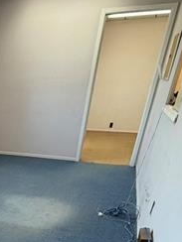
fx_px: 308
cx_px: -38
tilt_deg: -31.1
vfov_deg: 36.8
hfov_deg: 28.5
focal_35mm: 44
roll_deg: +0.7
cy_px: 261
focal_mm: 2.22
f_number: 2.2
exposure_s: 1/120
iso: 250
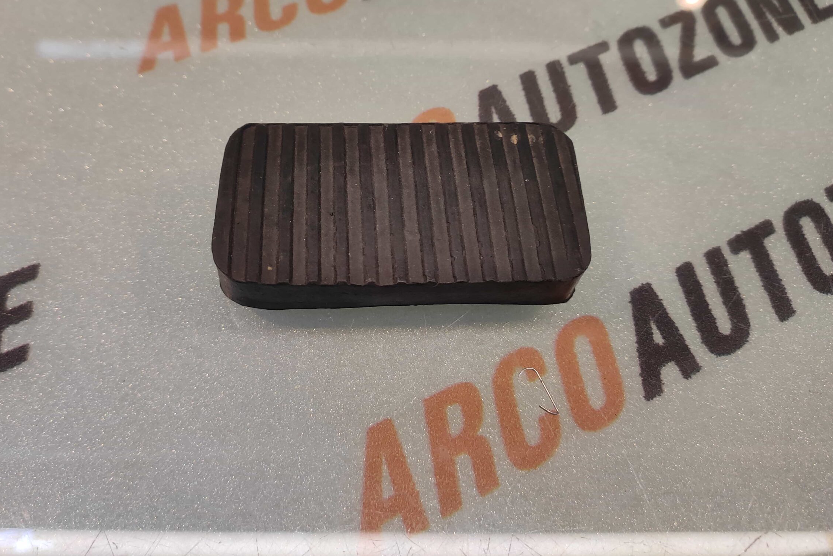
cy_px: 217
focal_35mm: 20
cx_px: 375
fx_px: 463
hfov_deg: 83.7
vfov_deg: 61.3
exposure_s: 1/50
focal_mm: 4.74
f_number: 1.79
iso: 117
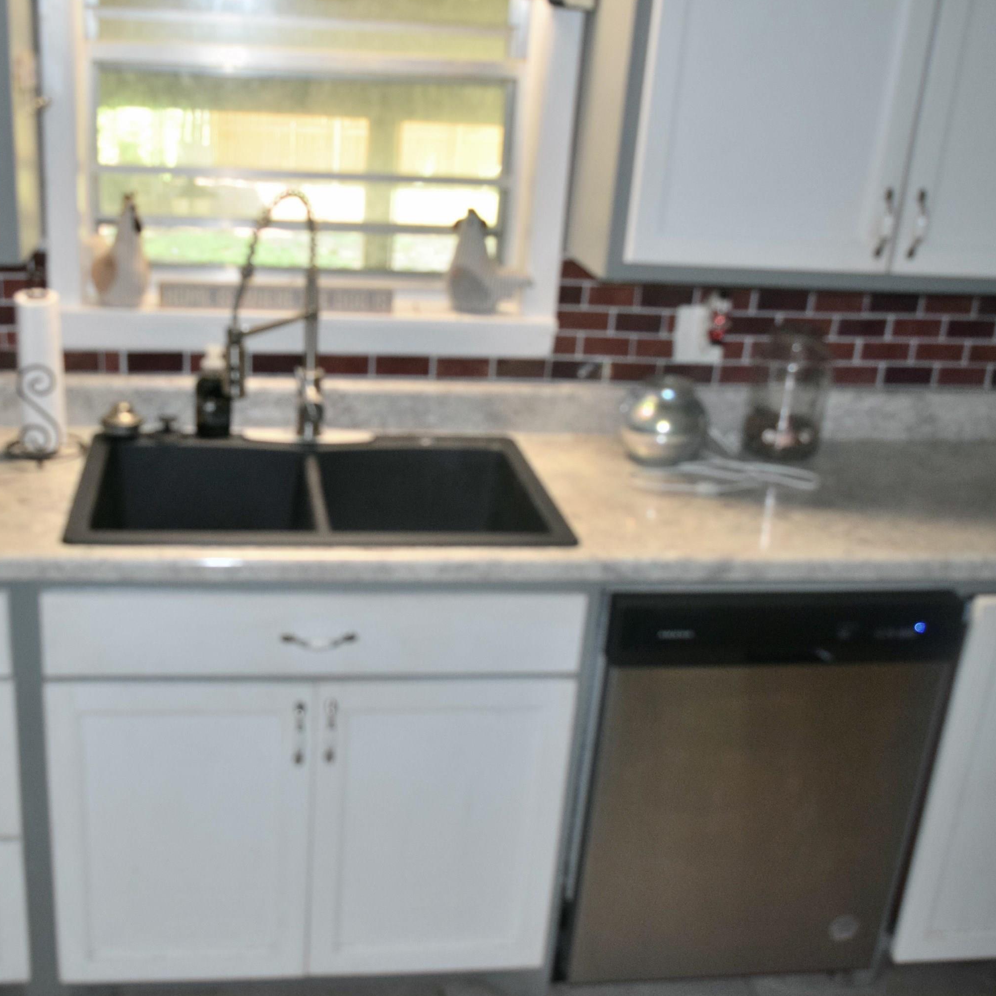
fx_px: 1270
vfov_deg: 42.8
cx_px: 368
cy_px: 494
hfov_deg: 42.5
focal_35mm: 39
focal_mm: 20
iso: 800
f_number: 4.5
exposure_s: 1/80
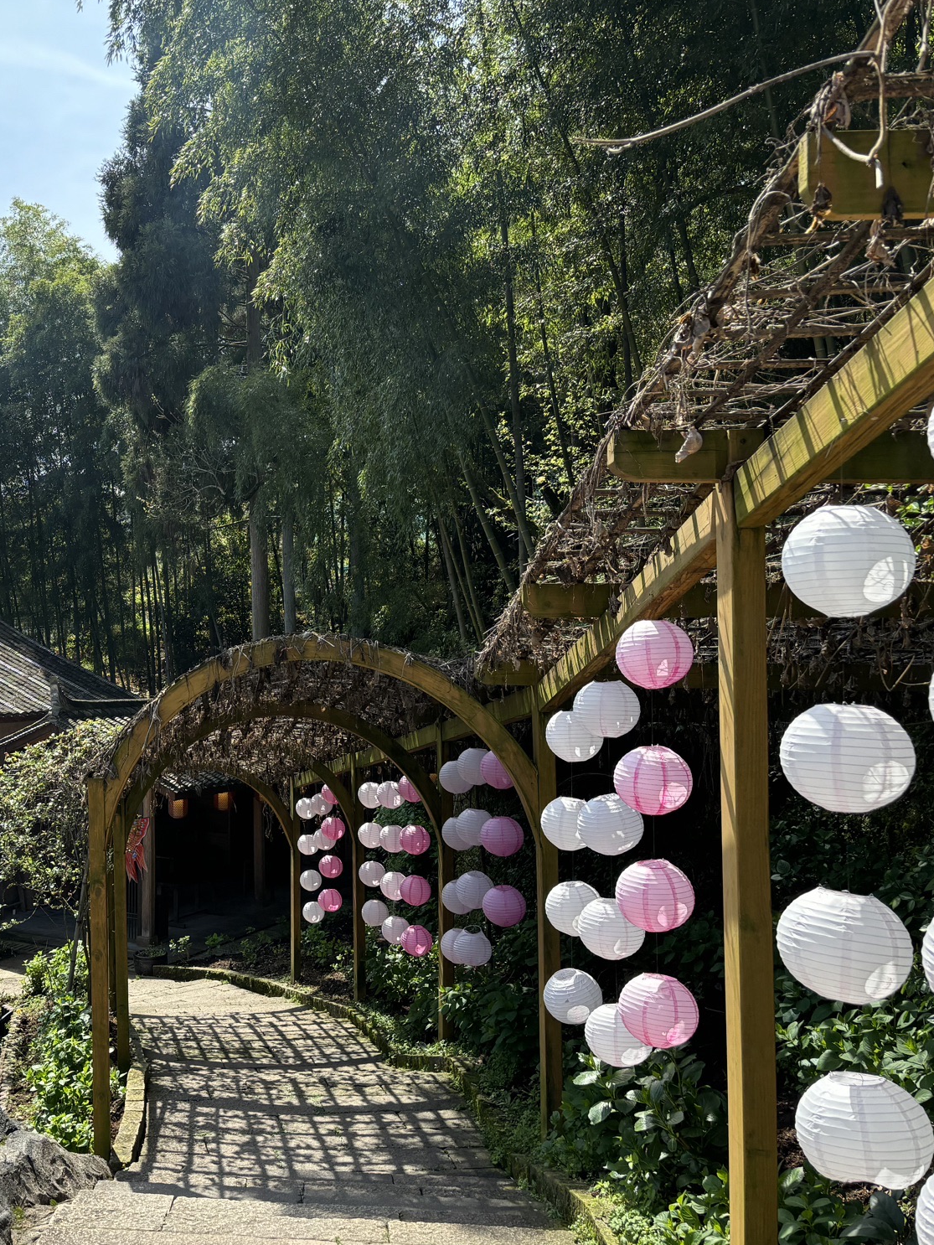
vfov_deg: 52.6
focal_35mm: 35
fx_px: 1259
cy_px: 620
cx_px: 149
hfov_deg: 38.7
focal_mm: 5.96
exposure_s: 1/1590
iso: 50
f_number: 1.6
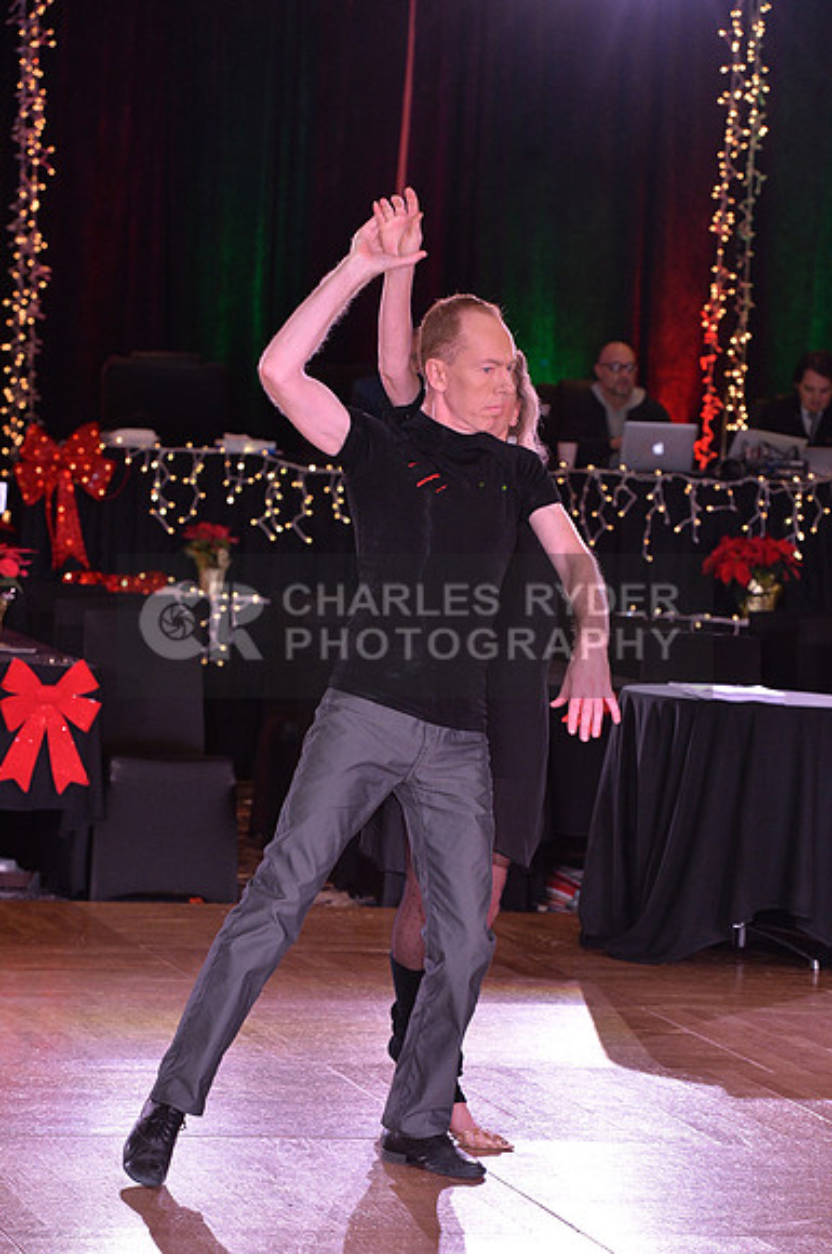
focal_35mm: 150
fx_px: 5215
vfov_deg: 13.7
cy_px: 627
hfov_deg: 9.1
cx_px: 416
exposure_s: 1/250
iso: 2000
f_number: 6.3
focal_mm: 150
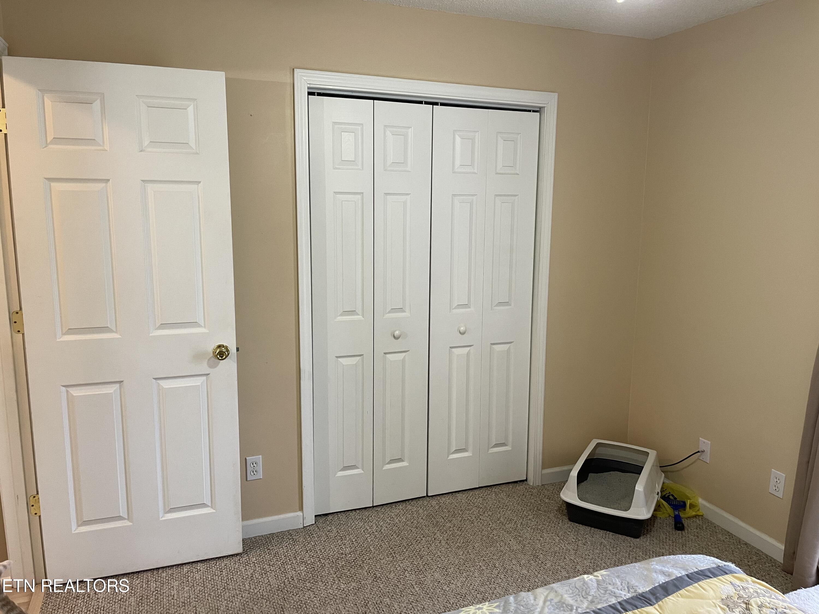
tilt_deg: -8.2
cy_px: 307
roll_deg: -0.2
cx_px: 410
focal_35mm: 26
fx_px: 615
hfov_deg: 67.3
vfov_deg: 53.1
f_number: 1.6
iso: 160
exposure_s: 1/60
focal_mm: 4.2
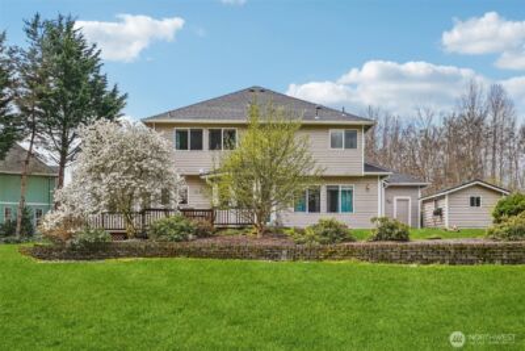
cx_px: 262
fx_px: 525
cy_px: 176
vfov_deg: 36.9
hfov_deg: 53.1
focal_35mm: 36
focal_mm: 24
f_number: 8
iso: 100
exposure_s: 1/200
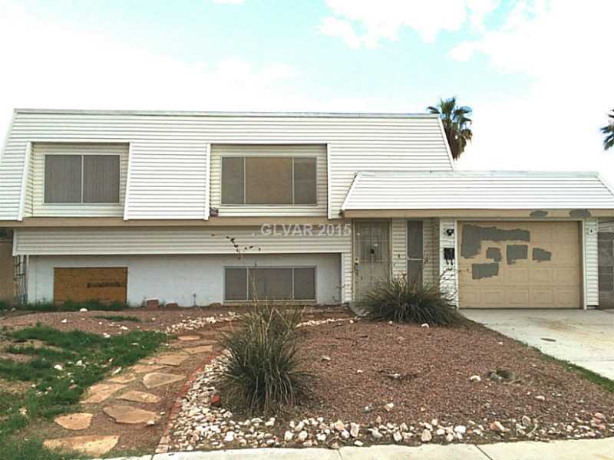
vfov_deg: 48.2
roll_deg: +0.6
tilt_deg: +2.0
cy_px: 230
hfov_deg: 61.7
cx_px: 307
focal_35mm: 29
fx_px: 514
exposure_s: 1/622
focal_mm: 4.15
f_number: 2.2
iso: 32
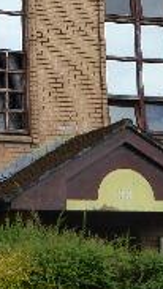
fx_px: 1060
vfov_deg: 15.3
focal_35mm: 138
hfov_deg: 8.7
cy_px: 3
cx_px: -21
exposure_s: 1/800
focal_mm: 5
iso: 160
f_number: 3.5
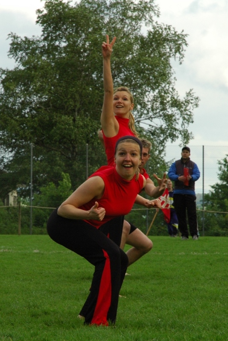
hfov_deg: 13.1
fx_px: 997
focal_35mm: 105
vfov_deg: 19.4
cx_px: 114
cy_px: 170
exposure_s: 1/160
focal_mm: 70
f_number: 9
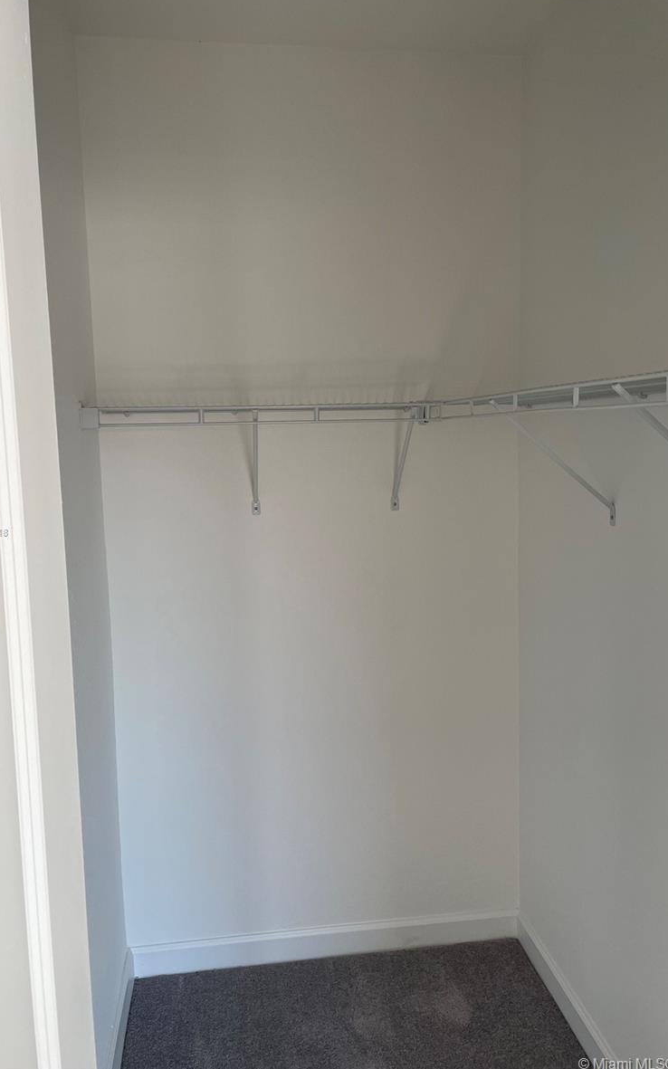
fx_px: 816
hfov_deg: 44.5
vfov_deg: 66.5
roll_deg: +2.7
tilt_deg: -7.1
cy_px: 532
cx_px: 334
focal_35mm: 28
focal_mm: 4.2
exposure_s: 1/121
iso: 64
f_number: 1.6
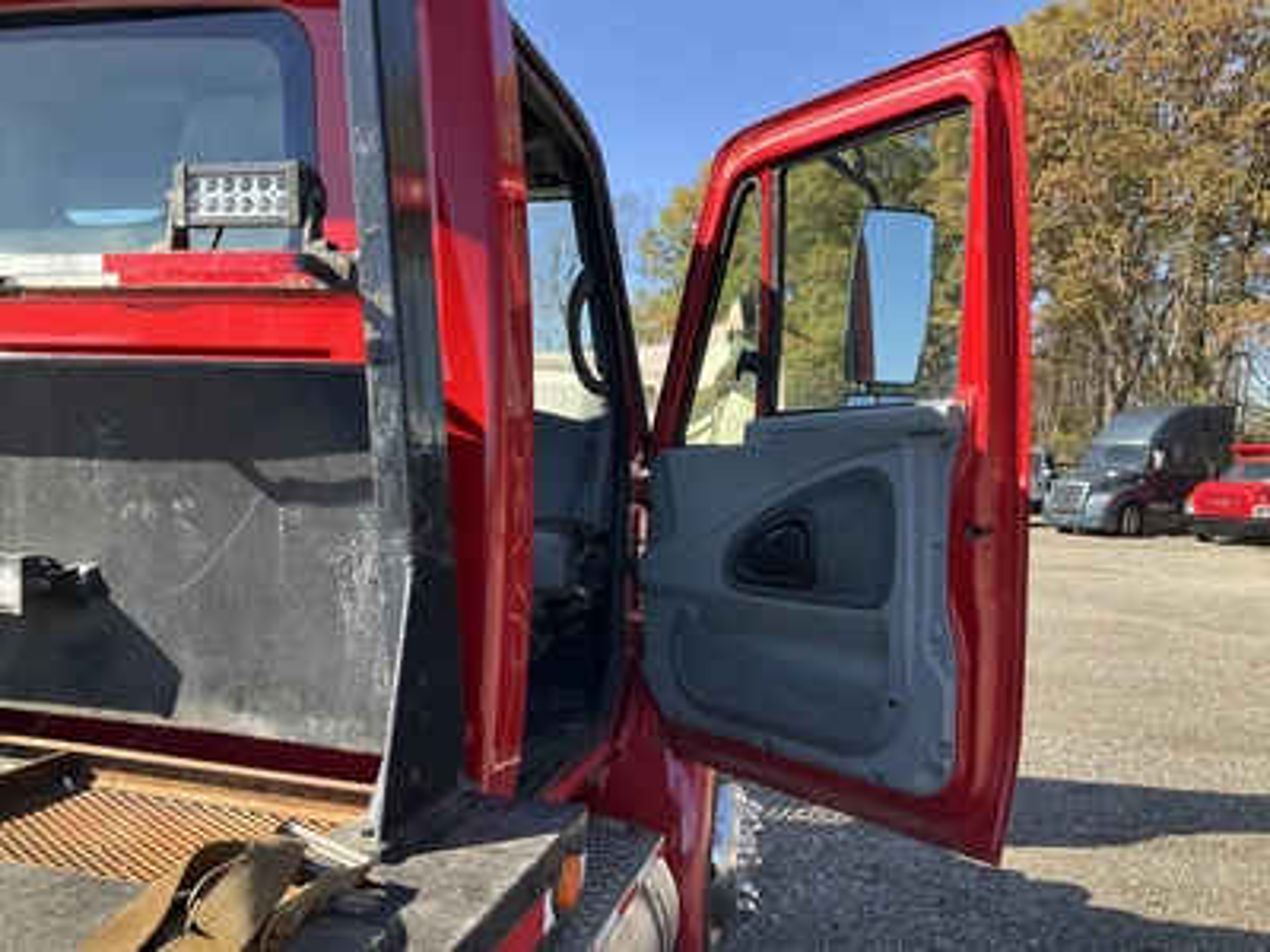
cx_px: 635
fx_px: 1064
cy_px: 476
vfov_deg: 48.2
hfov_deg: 61.7
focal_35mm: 29
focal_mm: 3
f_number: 1.8
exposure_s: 1/422
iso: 25
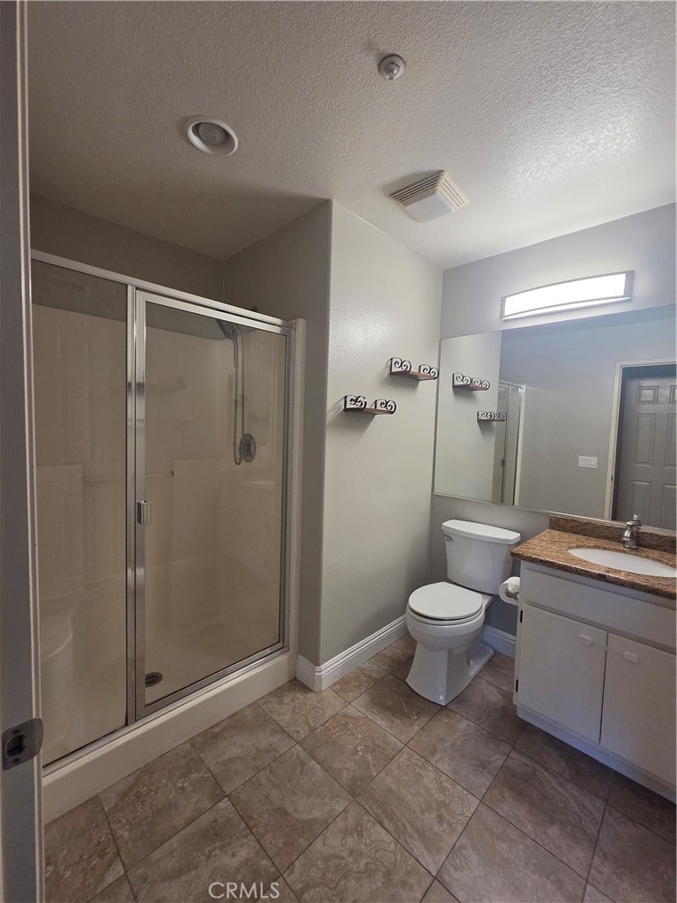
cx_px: 338
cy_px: 452
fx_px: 339
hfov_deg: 89.9
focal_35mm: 13
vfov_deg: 106.2
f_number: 2.2
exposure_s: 1/120
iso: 320
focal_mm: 2.2
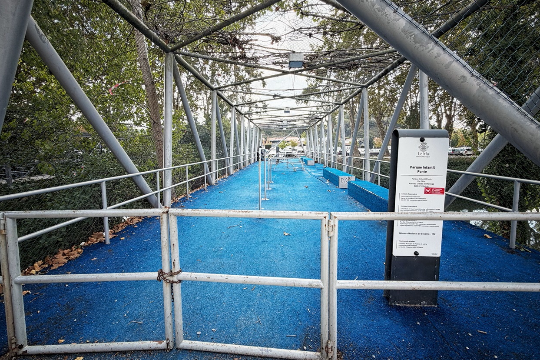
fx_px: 225
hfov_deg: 100.4
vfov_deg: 77.1
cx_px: 275
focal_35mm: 15
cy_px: 165
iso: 50
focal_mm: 2.22
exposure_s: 1/333
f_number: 2.2
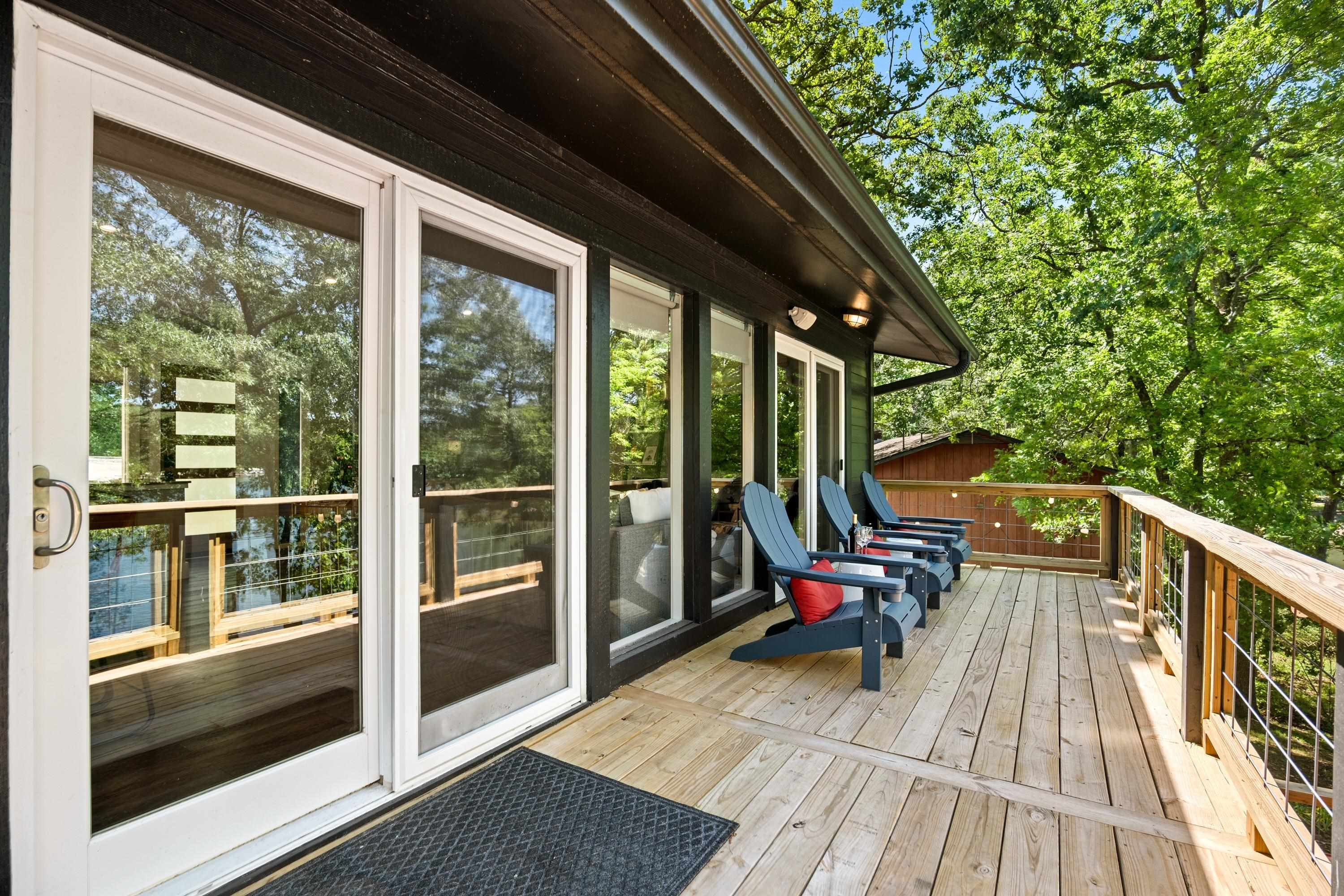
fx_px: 597
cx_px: 672
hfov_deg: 96.7
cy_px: 448
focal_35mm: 16
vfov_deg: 73.7
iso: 100
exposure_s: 1/25
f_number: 5.6
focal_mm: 16
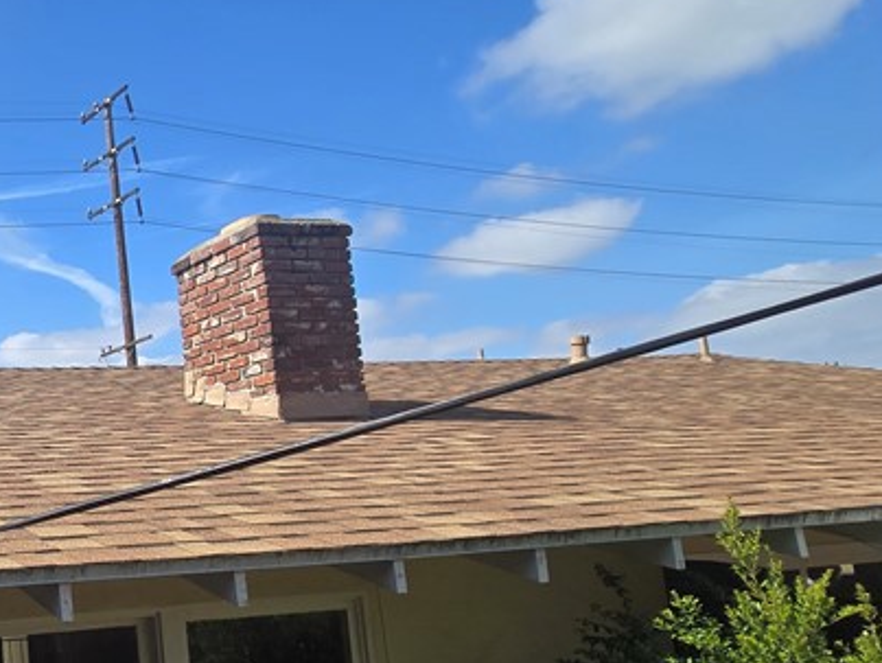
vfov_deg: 42.2
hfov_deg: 39.5
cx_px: -182
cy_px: 460
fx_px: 842
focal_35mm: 33
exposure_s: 1/1925
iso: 50
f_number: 2.2
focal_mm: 2.2
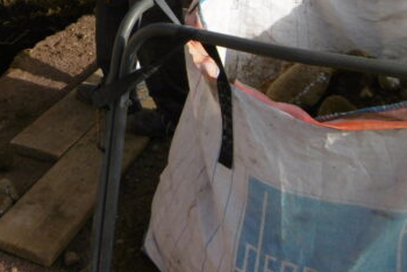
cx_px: 13
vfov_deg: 21.9
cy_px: -62
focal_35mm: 57
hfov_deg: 32.6
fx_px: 645
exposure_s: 1/250
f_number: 7.8
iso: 100
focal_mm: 4.3
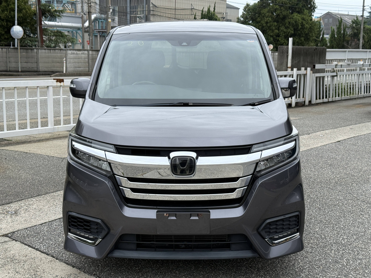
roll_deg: -1.1
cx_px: 186
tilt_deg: -9.5
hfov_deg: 39.7
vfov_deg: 30.3
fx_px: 514
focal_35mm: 48
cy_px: 139
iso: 64
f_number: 1.78
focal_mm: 6.76
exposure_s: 1/2667
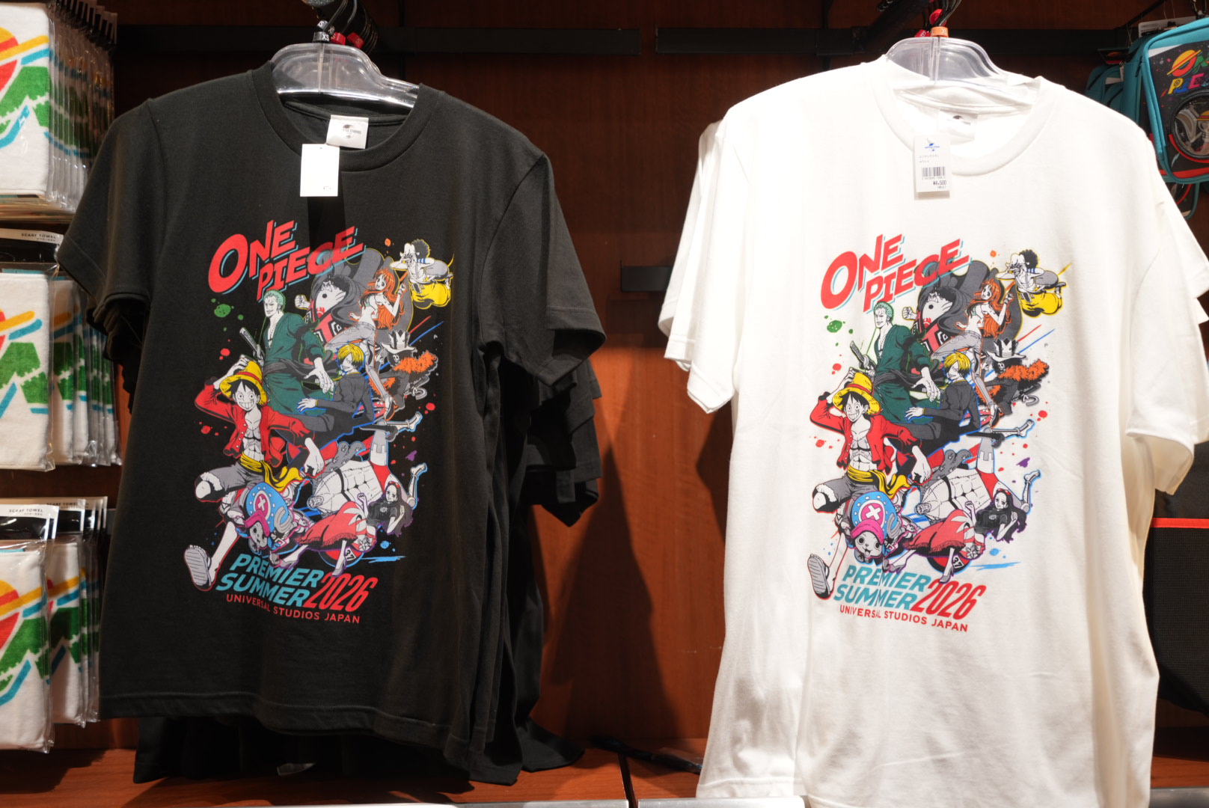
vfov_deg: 34.3
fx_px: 1311
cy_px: 404
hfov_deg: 49.5
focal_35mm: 39
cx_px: 604
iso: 250
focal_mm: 39
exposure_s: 1/40
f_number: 3.2
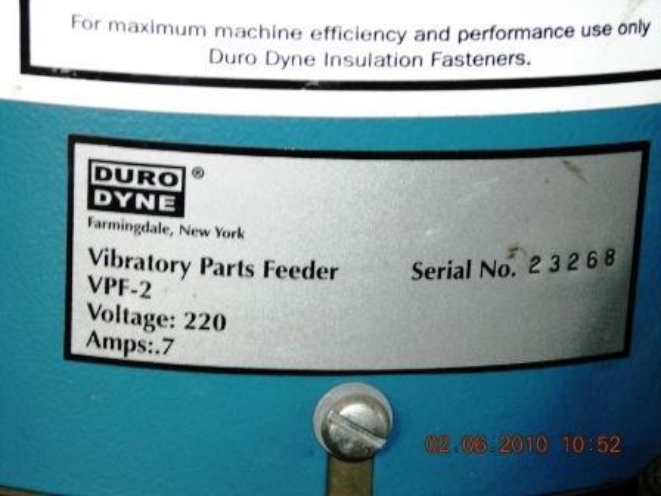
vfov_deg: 12.8
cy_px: 248
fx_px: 2215
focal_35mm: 116
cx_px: 330
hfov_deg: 17.0
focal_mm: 19.2
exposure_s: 1/22.8
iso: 200
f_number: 5.3
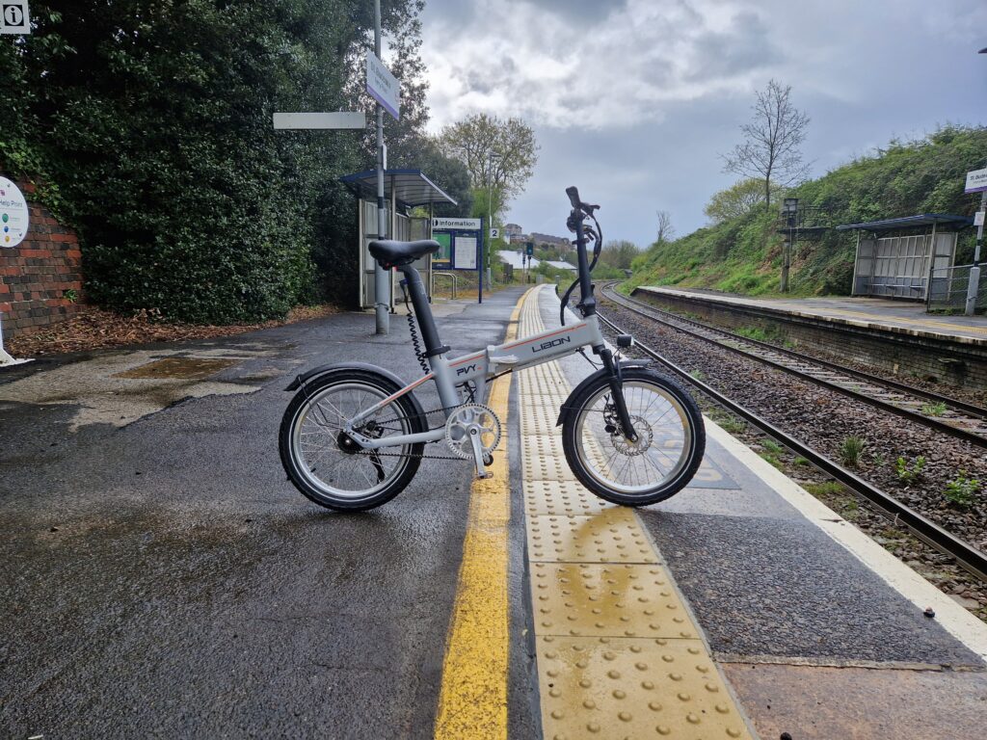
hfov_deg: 73.9
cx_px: 494
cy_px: 370
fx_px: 656
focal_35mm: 23
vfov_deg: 58.9
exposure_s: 1/876
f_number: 1.8
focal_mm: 5.4
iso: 50
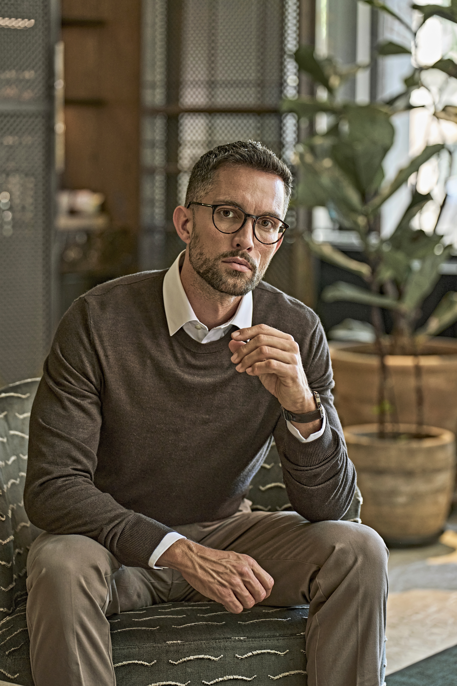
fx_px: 1771
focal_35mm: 93
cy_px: 343
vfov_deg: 21.9
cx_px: 228
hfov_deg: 14.7
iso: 1000
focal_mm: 93
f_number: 2.8
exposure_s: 1/125
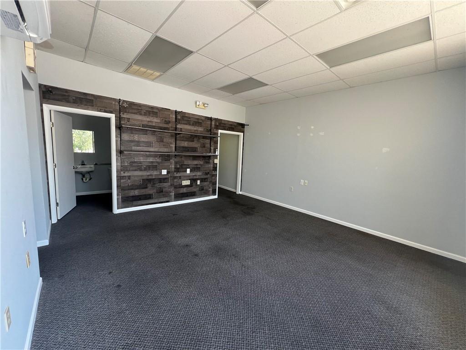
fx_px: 175
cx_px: 233
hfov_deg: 106.2
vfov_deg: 89.9
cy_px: 175
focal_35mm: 13
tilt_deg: -8.3
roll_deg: -3.0
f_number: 1.8
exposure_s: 1/99
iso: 64
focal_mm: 1.57
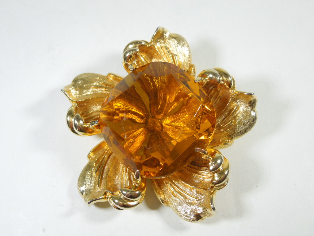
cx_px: 157
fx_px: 390
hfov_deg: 43.9
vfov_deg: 33.6
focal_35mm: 43
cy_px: 118
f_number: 3.9
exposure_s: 1/100
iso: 100
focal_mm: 7.8
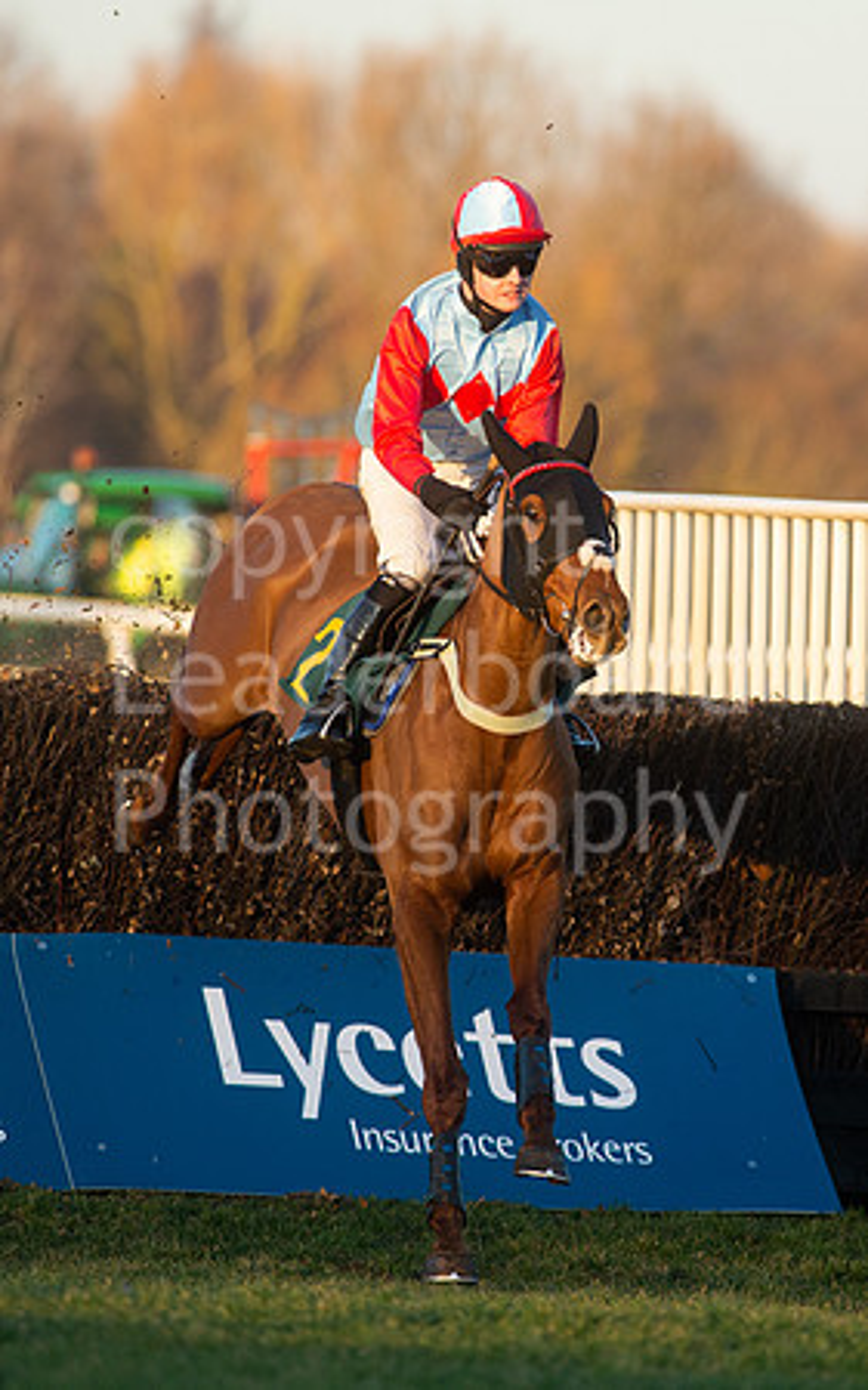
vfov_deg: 4.3
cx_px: 612
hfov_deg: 2.7
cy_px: 657
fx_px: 18343
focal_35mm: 484
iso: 1000
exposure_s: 1/2000
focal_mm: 300
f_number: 5.6
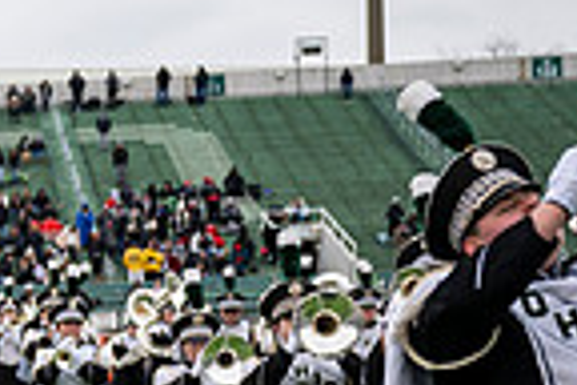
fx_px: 2099
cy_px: 375
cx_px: -505
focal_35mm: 131
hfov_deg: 13.7
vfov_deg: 10.4
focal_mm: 32.5
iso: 100
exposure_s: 1/500
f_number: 2.8
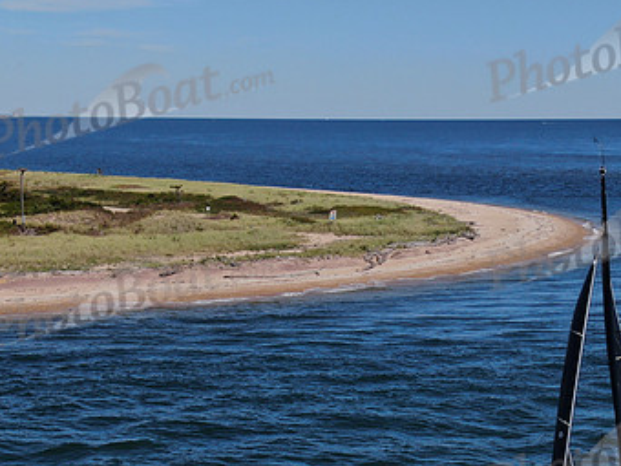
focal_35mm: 82
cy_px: 374
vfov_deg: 17.8
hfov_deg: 23.8
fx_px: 1471
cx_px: 382
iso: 100
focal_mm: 8.6
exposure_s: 1/1600
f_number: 3.8
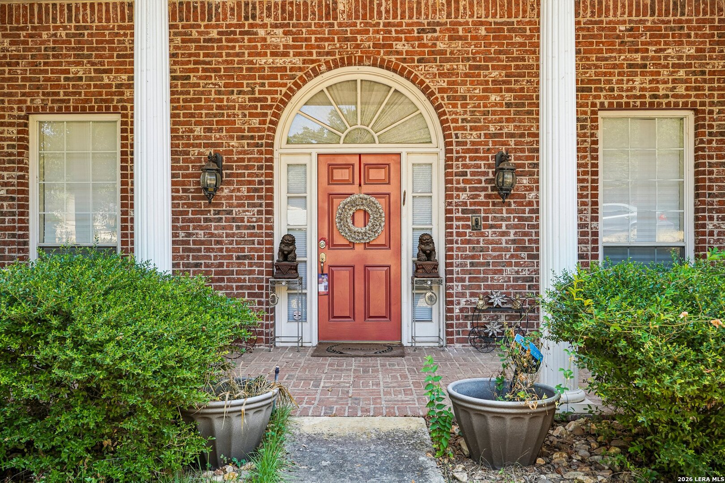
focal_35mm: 29
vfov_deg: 45.0
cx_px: 362
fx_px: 584
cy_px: 242
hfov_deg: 63.7
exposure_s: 1/30
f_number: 8
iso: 100
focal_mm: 29
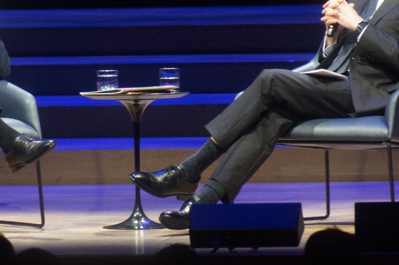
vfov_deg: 2.7
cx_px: 143
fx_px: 5739
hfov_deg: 4.0
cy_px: 72
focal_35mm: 518
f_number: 5.6
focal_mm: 200
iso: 1600
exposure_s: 1/60
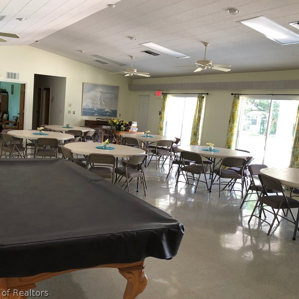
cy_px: 145
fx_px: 332
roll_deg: -3.0
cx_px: 107
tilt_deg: -7.4
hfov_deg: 47.9
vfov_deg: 48.4
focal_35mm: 34
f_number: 1.8
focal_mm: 3.99
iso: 40
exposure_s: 1/24
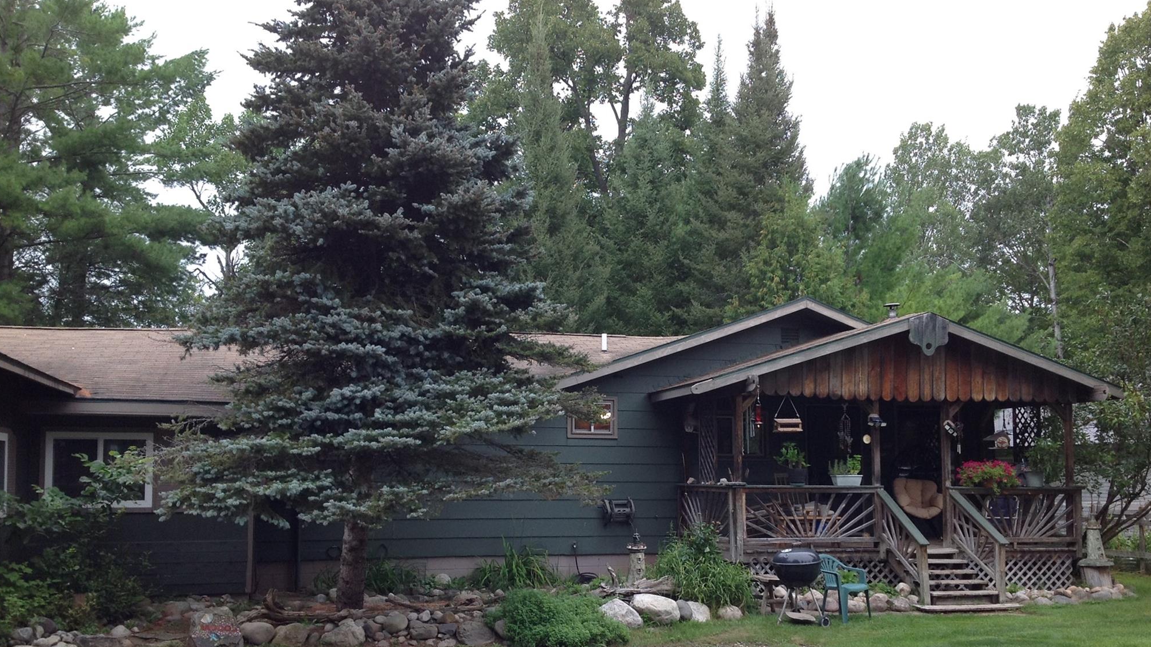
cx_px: 583
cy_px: 410
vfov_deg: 30.3
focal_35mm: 39
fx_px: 1190
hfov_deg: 51.6
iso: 50
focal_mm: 4.28
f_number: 2.4
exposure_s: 1/190
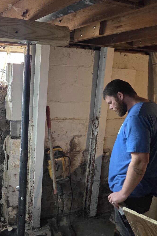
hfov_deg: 32.8
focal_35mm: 38
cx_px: 9
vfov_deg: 50.6
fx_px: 249
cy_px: 129
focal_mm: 5.4
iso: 1000
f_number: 1.8
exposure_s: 1/120
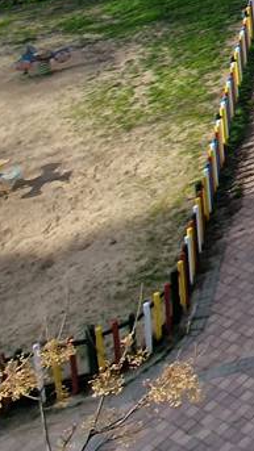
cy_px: -240
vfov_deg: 25.0
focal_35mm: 62
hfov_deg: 10.4
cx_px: 828
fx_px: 742
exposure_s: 1/1556
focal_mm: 2.2
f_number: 2.2
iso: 50
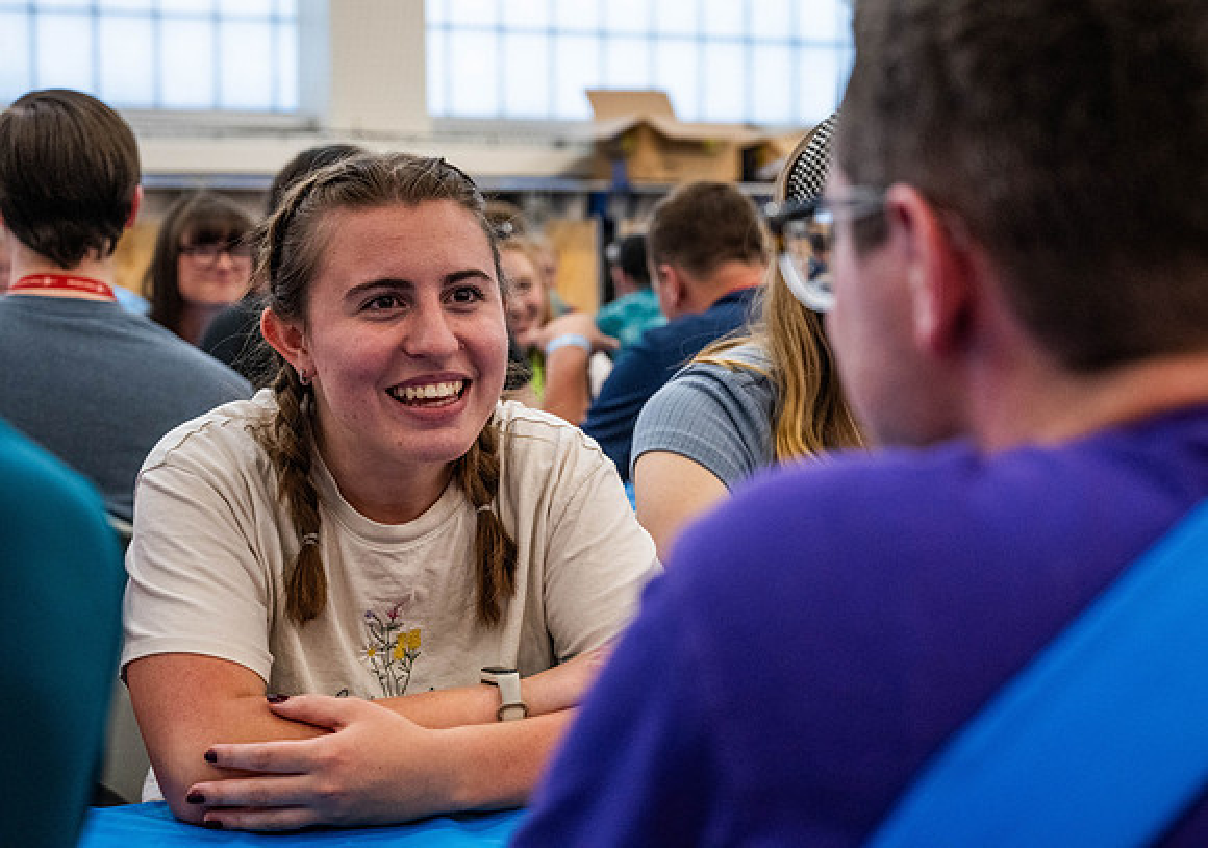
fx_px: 2055
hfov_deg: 32.7
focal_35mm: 60
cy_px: 391
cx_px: 685
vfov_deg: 23.3
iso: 2500
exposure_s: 1/250
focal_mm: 54
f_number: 4
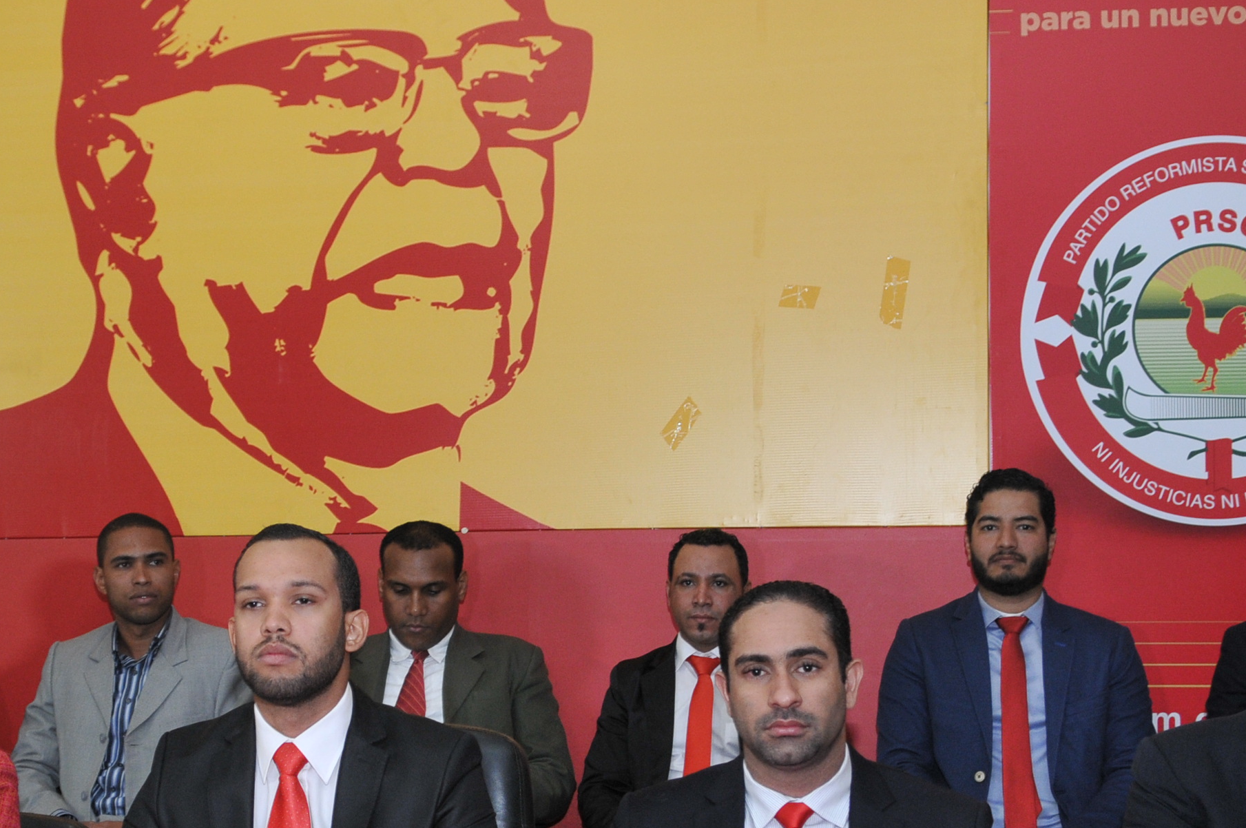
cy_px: 652
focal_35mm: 64
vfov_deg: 21.0
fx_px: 2213
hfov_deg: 31.3
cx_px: 458
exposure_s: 1/80
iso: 640
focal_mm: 24
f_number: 3.5
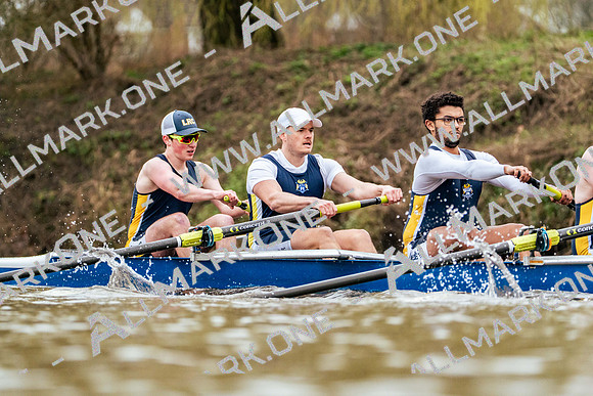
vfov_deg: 4.5
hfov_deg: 6.7
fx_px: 5091
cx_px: 296
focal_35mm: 309
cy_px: 198
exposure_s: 1/2000
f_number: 6.3
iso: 4000
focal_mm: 309
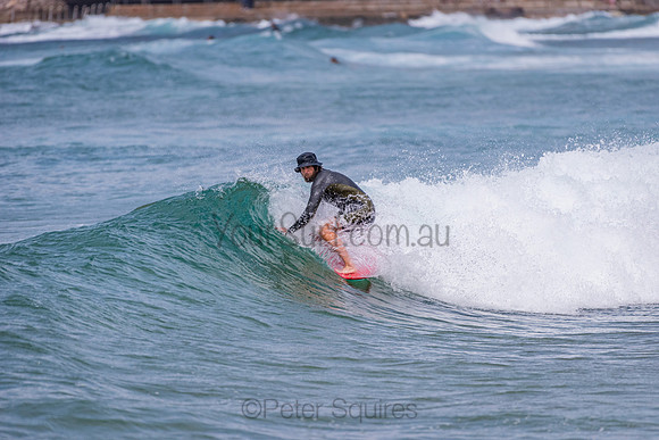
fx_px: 9154
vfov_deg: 2.8
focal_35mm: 500
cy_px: 220
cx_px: 330
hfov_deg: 4.1
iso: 500
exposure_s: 1/1250
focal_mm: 500
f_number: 5.6
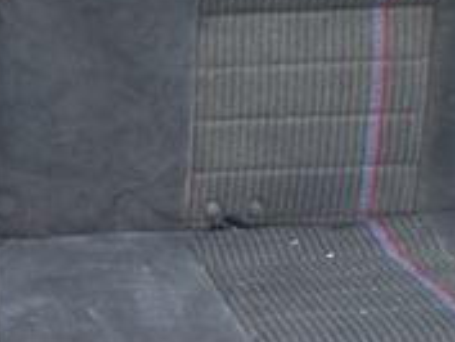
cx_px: -113
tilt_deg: -38.3
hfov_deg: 17.7
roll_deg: +3.9
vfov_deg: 14.0
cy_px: 291
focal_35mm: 105
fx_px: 1381
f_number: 2.2
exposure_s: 1/33
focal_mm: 4.15
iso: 160
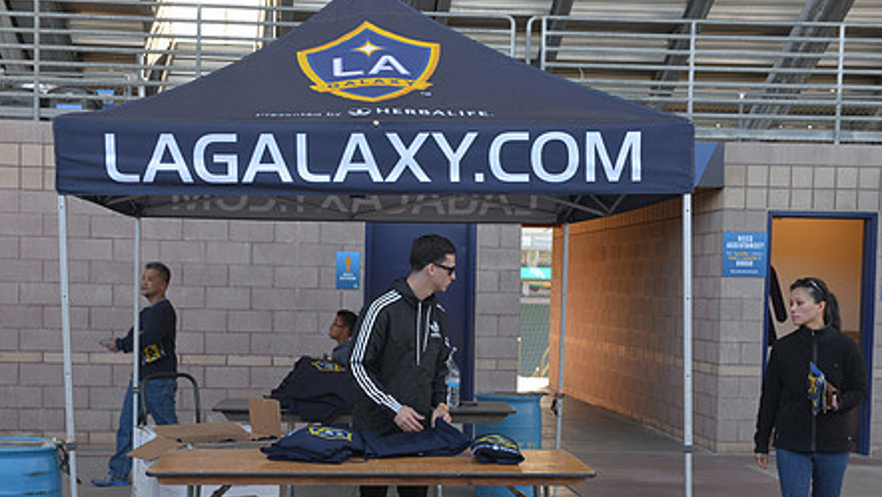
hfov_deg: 37.7
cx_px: 371
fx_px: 1287
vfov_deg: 21.7
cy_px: 344
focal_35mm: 55
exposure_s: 1/125
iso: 250
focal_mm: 40
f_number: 5.6
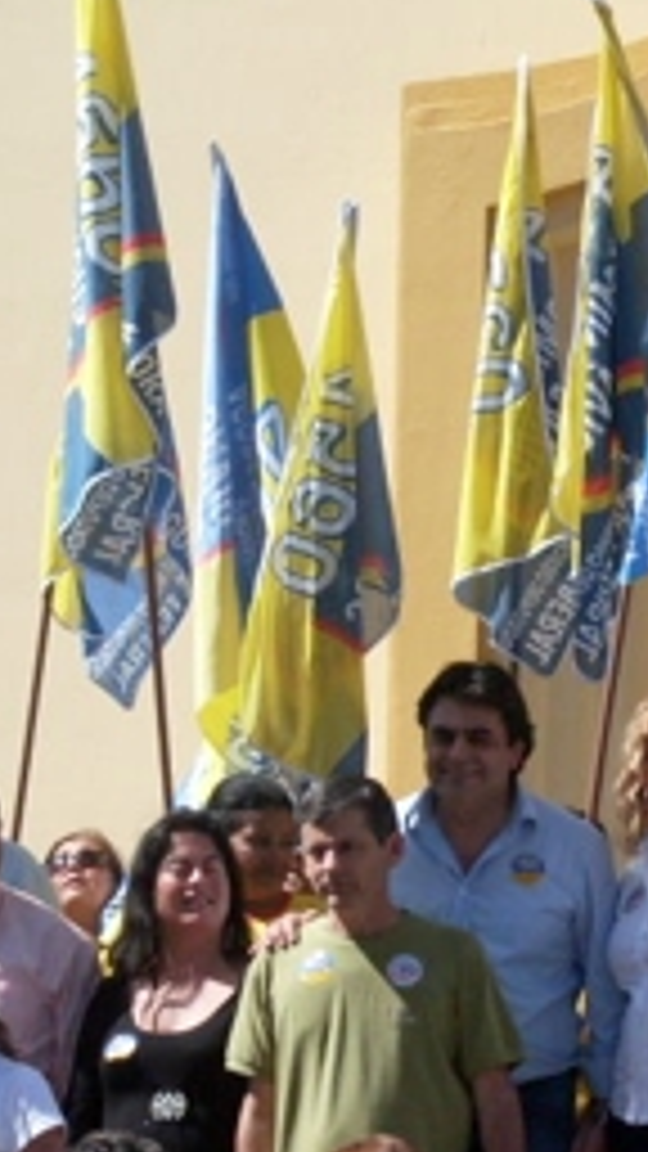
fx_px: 7178
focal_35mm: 235
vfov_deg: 9.1
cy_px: 976
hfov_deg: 5.1
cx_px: 1084
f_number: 4.4
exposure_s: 1/750
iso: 80
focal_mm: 15.3
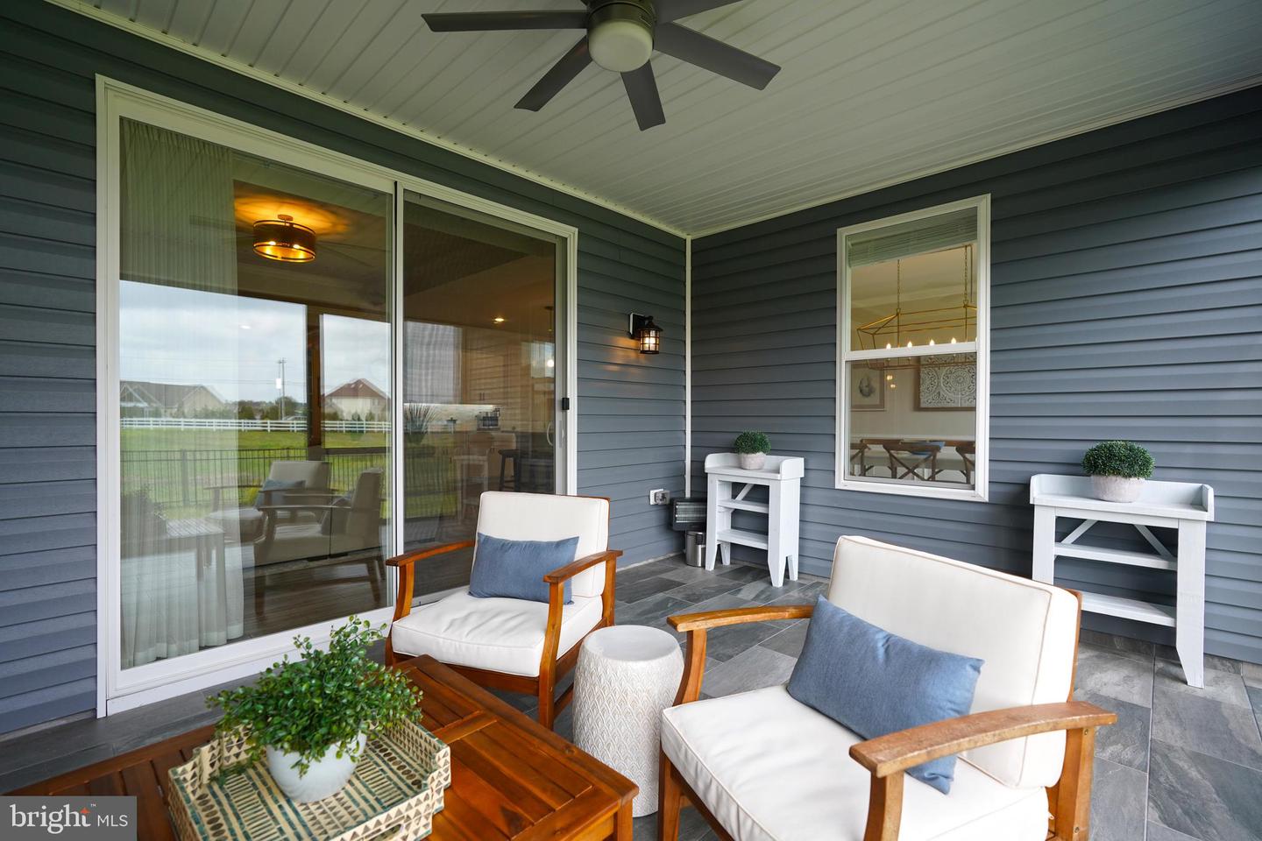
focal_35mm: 16
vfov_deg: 73.7
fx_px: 561
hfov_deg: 96.7
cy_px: 420
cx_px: 631
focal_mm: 16
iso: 400
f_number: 4
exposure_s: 1/160
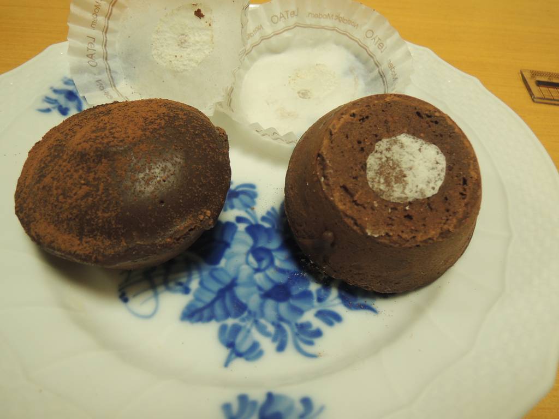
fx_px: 388
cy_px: 210
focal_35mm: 24
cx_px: 280
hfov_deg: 71.6
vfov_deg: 56.8
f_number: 2.8
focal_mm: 4.3
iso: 200
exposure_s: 1/30
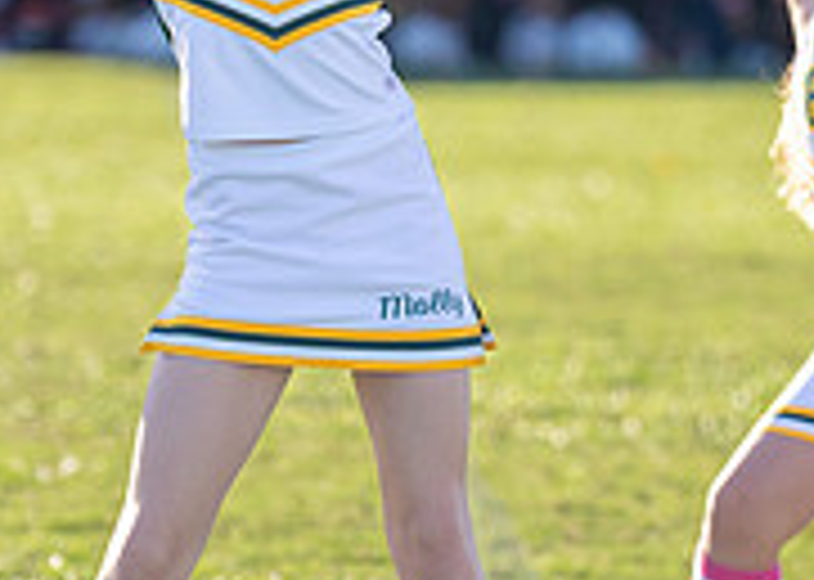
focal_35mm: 516
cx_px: 349
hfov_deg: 3.9
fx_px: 11920
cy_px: 193
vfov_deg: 2.8
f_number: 2.8
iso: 500
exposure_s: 1/2500
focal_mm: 143
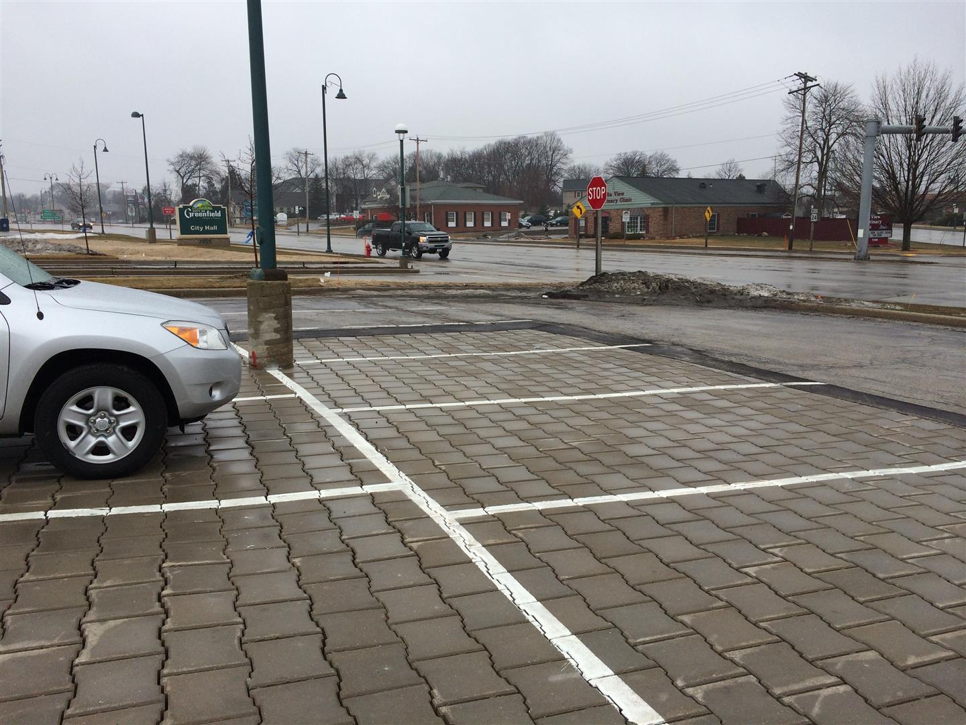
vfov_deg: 46.8
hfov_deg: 60.0
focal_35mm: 30
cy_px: 362
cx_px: 483
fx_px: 837
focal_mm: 4.12
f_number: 2.2
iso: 32
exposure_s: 1/1080
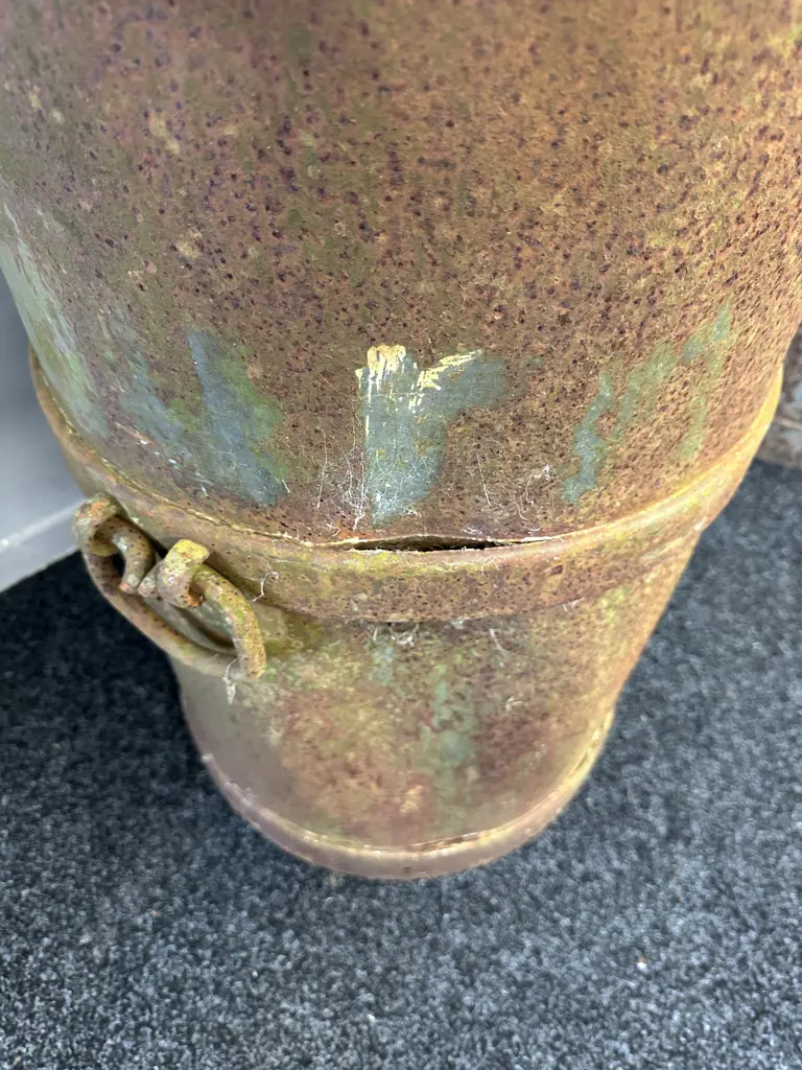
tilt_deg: -50.0
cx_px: 401
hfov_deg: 56.8
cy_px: 535
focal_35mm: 24
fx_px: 741
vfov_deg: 71.6
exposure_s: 1/50
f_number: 1.78
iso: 500
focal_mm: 6.86
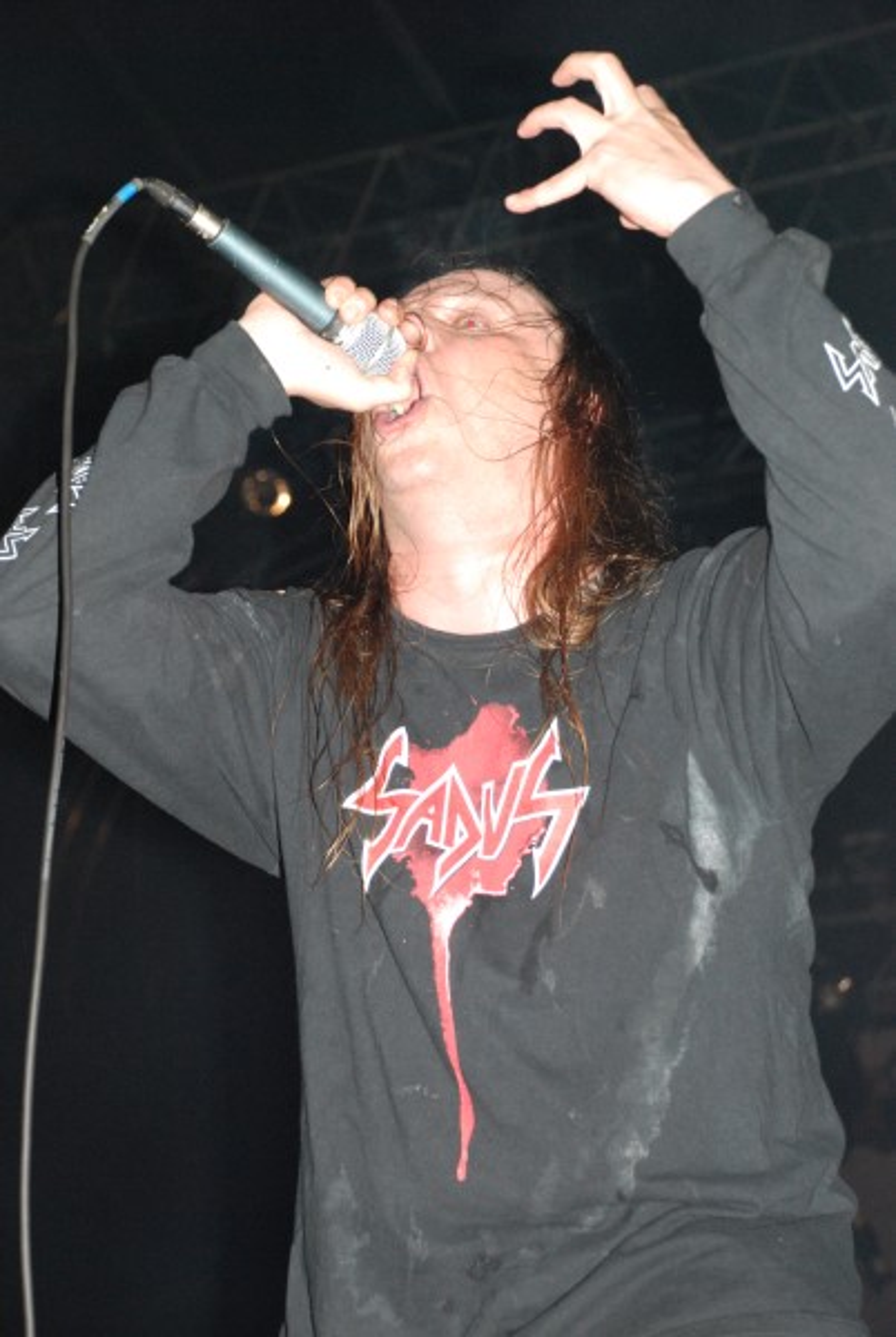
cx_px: 448
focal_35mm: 99
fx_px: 3683
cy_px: 668
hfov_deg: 13.9
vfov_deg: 20.6
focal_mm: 66
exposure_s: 1/125
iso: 1250
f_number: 5.3
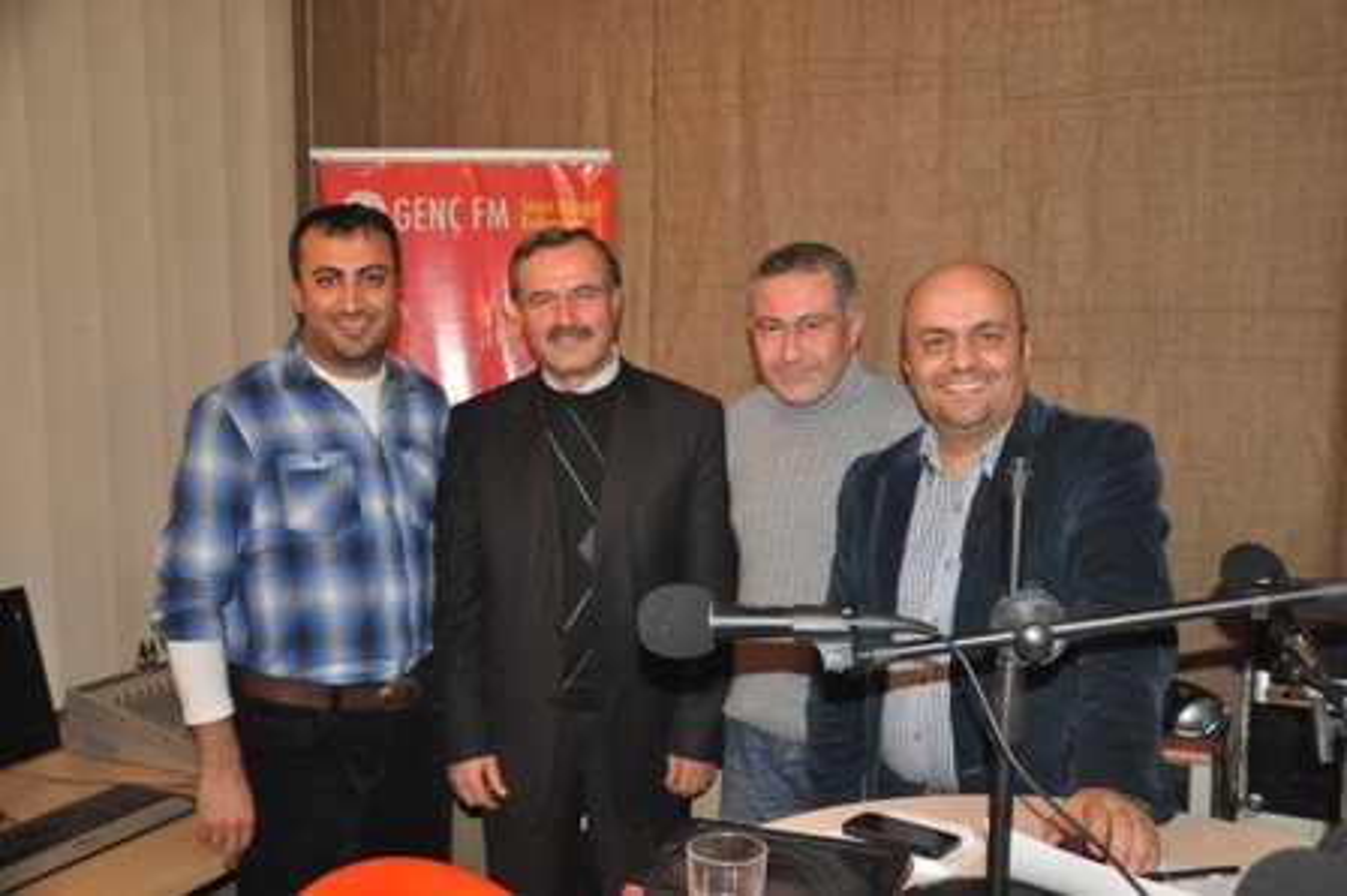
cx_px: 674
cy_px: 448
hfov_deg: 53.2
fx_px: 1346
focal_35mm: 36
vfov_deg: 36.8
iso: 800
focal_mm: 24
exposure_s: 1/60
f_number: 3.8
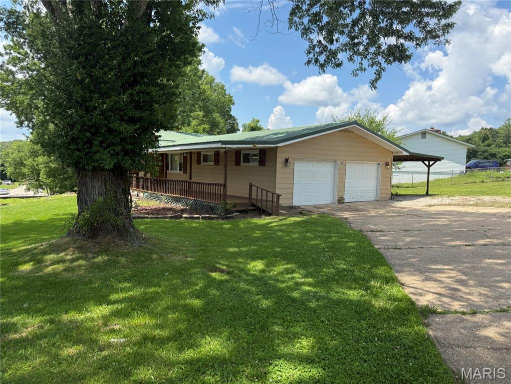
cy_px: 192
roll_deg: -2.1
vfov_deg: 56.8
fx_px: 354
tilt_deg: -3.8
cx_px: 256
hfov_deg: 71.6
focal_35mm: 24
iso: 80
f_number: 1.78
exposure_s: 1/2801
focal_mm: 6.76
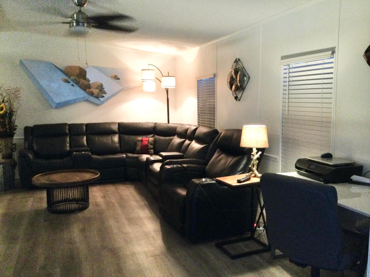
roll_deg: -0.9
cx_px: 185
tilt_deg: -6.4
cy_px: 138
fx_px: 331
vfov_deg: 45.4
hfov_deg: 58.4
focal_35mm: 31
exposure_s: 1/15
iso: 250
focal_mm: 3.3
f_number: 2.4
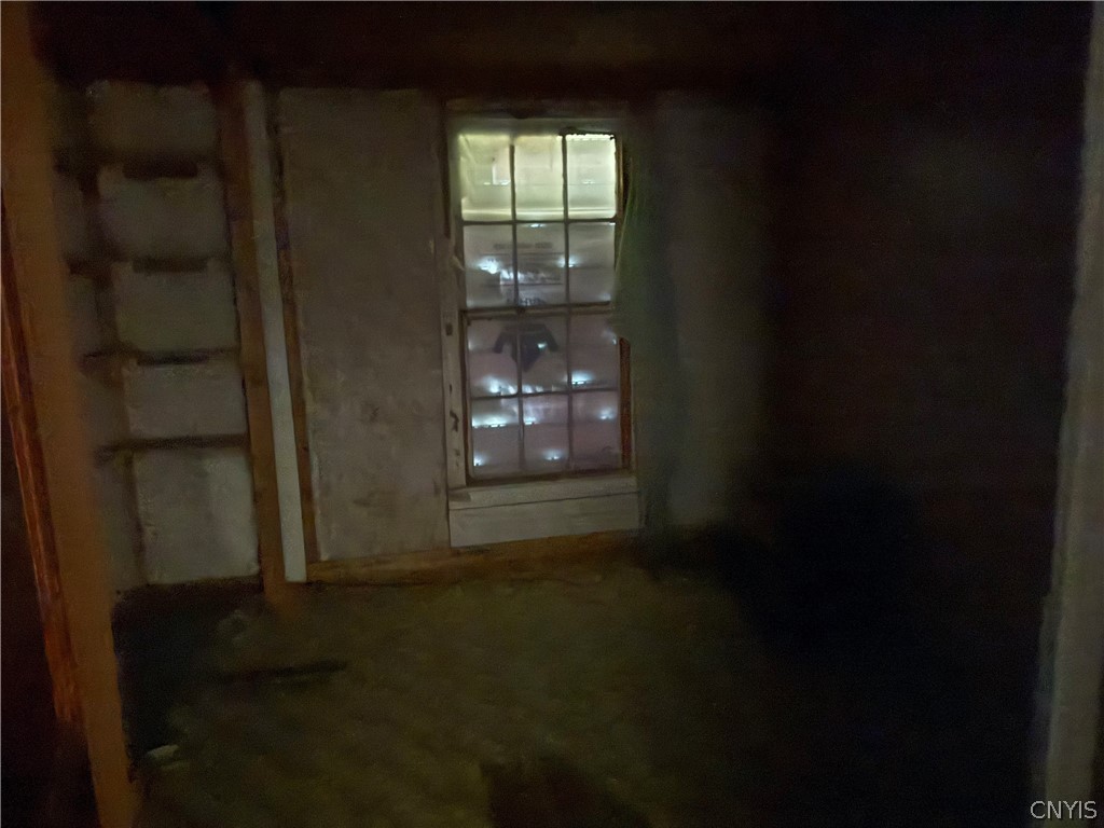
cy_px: 414
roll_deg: +1.7
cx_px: 552
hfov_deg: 71.6
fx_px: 765
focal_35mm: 24
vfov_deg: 56.8
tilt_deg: -9.3
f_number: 1.78
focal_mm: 6.76
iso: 12500
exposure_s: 1
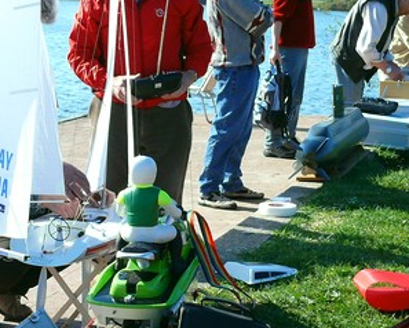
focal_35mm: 92
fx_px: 1114
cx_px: 151
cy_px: 170
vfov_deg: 16.7
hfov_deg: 20.8
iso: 100
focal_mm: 7.4
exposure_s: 1/1000
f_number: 2.8
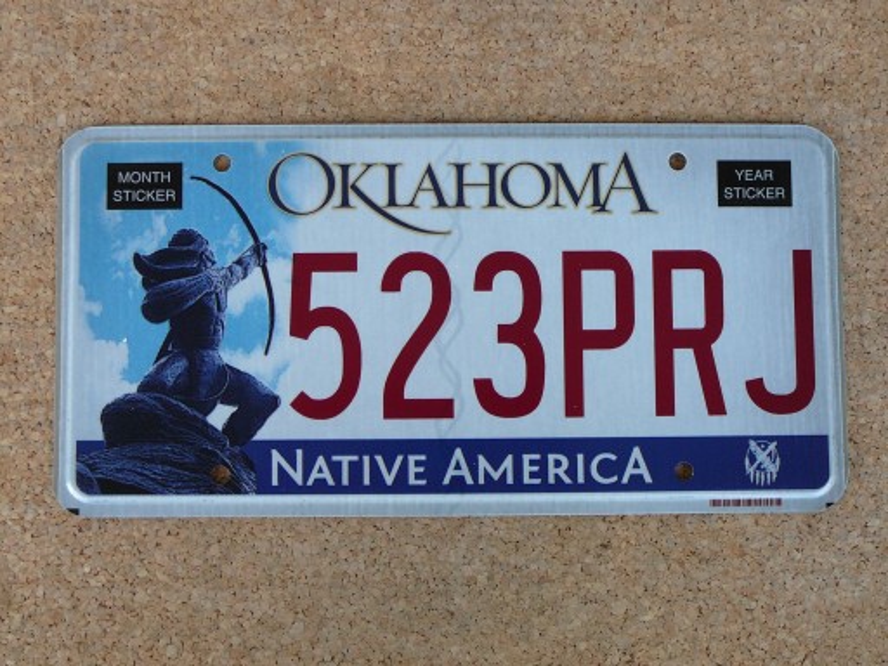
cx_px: 444
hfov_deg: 40.4
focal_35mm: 47
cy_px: 333
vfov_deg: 30.9
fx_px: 1206
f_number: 3.3
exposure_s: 1/50
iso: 100
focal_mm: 7
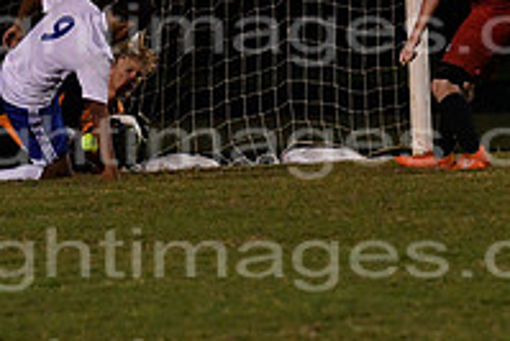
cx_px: 87
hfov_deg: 3.2
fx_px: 8994
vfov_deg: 2.2
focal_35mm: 634
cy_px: 91
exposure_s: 1/1250
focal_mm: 145
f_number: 4
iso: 6400
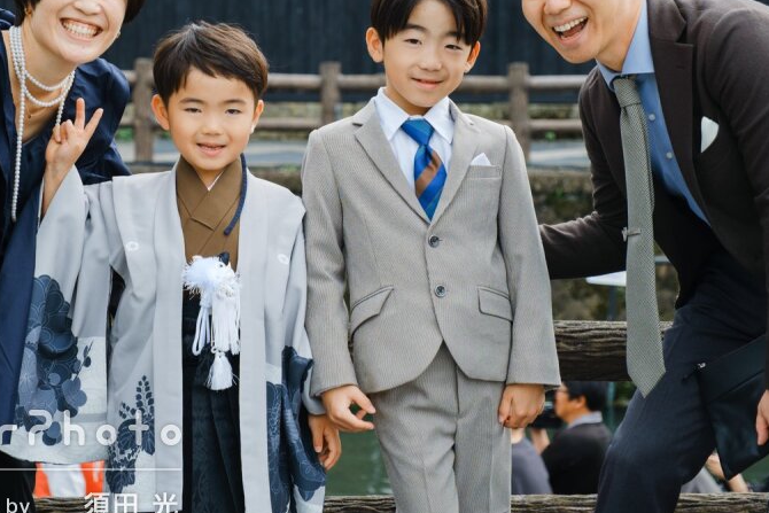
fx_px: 2393
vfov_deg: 12.2
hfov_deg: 18.2
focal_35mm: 112
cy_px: 177
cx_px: 329
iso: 160
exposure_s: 1/400
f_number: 4
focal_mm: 50
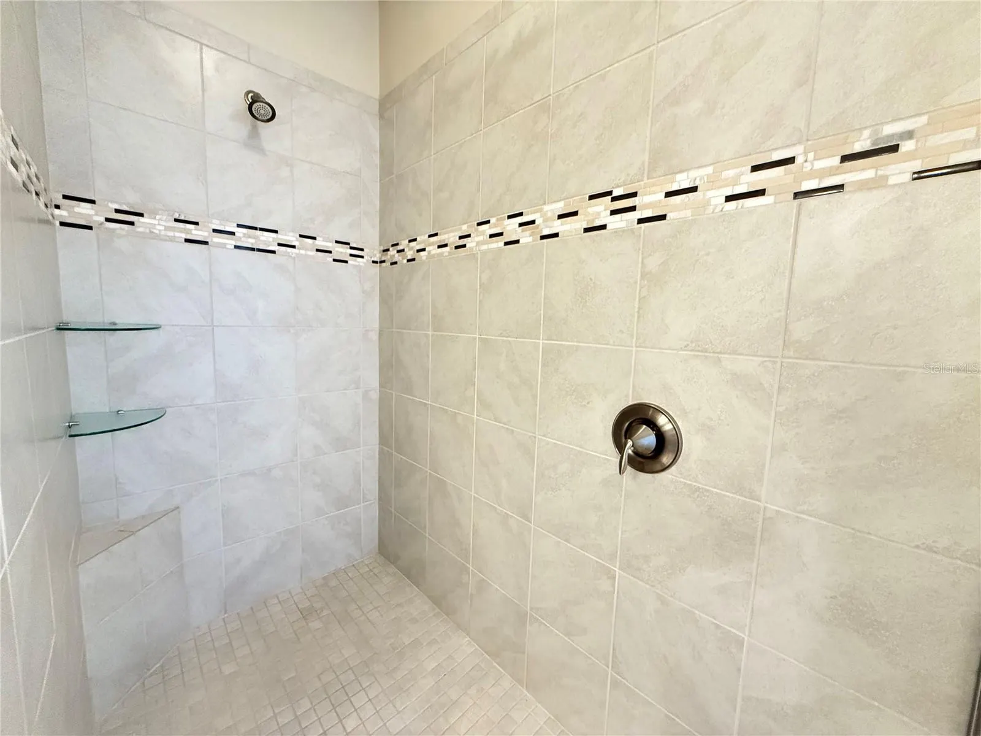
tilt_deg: -6.1
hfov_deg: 102.1
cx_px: 490
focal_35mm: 14
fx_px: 397
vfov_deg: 85.7
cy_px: 368
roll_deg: -1.6
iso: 800
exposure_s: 1/60
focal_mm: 2.22
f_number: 2.2
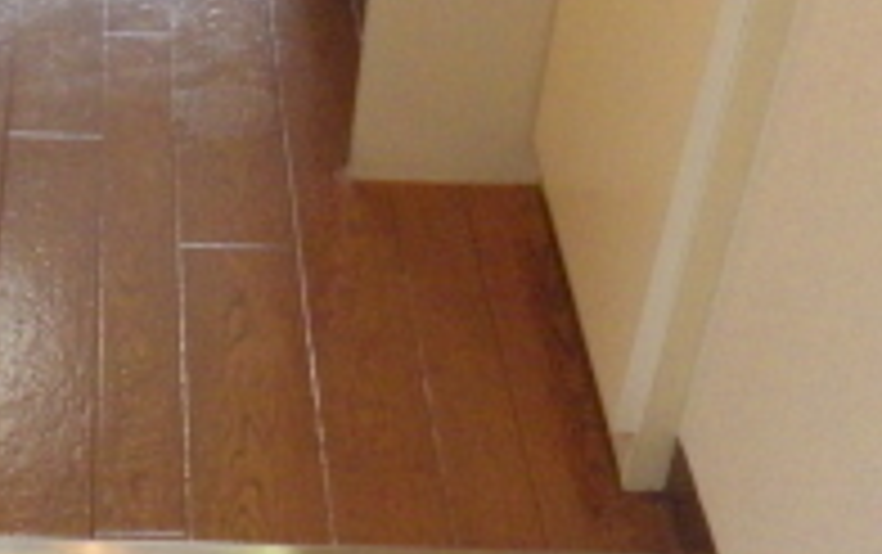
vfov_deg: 16.4
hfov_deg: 26.5
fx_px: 1829
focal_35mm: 76
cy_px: 689
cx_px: 162
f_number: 3.1
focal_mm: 4
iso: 500
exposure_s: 1/45
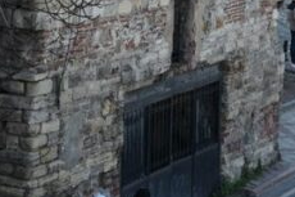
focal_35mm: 174
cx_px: 119
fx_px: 1425
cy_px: -87
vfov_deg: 7.7
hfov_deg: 11.8
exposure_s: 1/100
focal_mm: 39
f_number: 7.1
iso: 100
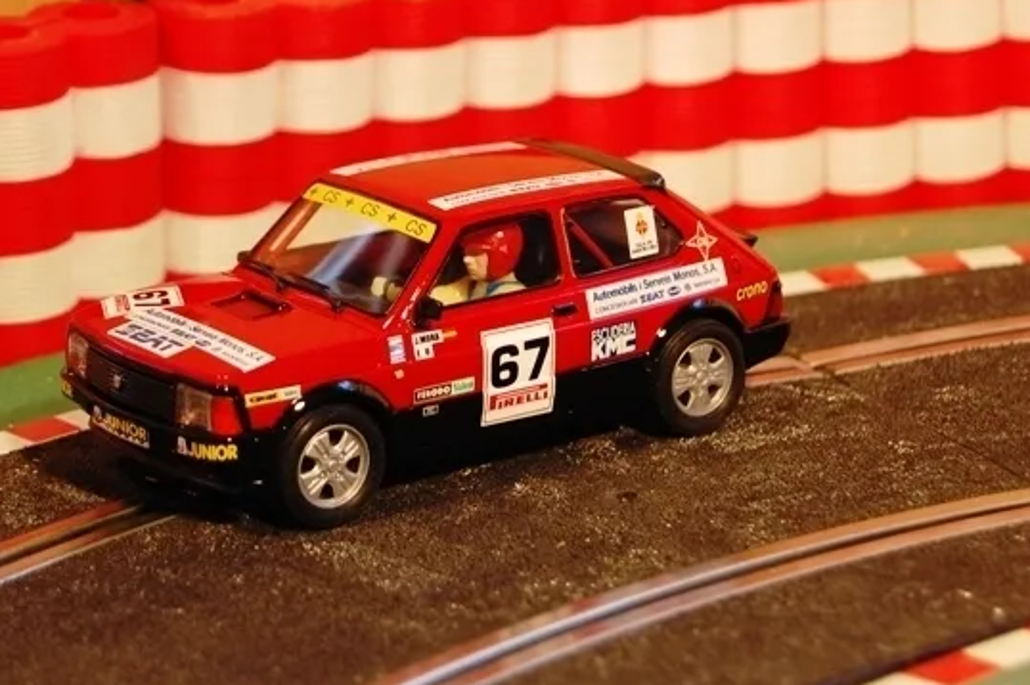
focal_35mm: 123
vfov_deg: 11.1
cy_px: 216
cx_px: 528
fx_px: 3510
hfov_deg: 16.7
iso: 560
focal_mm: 55
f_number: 5.6
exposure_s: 1/60
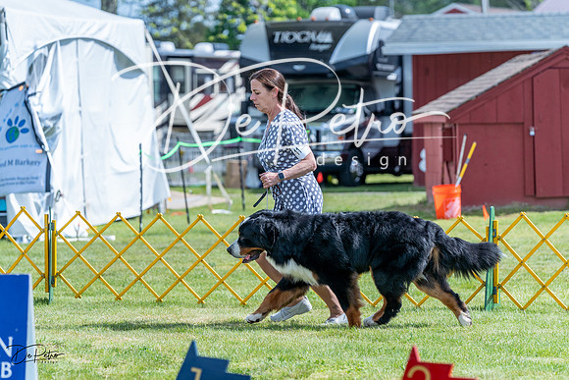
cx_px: 284
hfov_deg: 11.9
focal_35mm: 173
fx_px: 2735
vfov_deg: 7.9
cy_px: 190
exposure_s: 1/1600
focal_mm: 173
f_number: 5
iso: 400
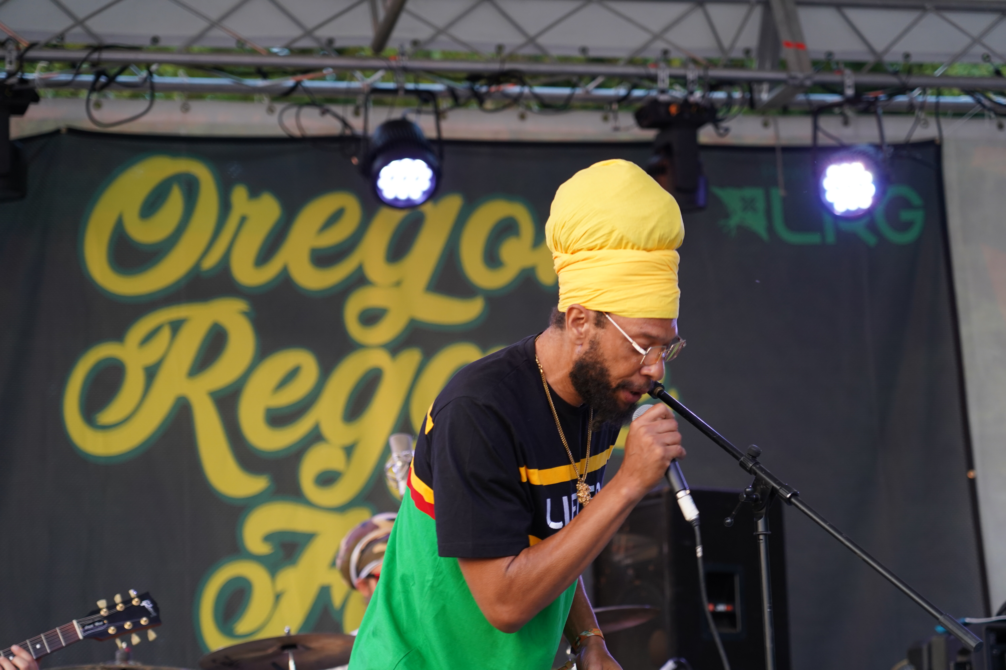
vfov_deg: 13.0
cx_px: 503
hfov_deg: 19.5
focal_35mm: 105
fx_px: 2934
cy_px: 335
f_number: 4
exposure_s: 1/160
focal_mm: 105
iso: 1000
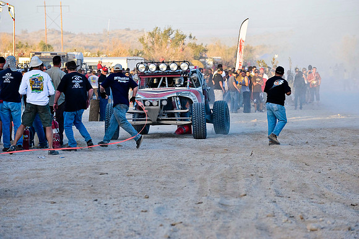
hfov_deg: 10.3
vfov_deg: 6.9
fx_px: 1993
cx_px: 180
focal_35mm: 200
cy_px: 120
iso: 1000
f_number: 6.3
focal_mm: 200
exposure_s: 1/500
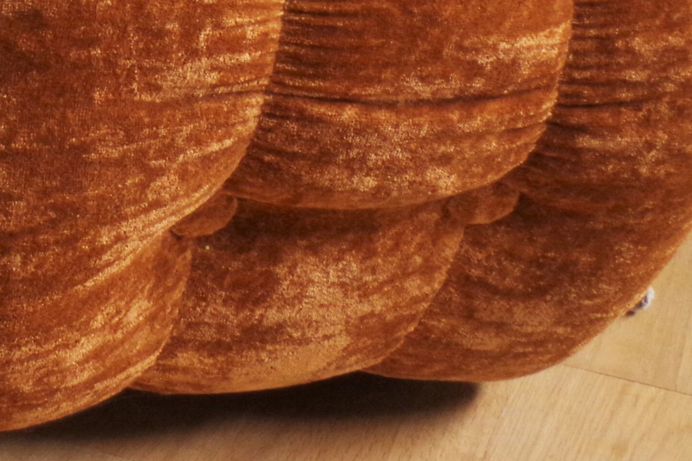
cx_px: -446
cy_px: -447
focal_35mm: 113
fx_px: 2172
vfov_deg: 11.1
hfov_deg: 16.0
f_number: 3.5
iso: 800
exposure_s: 1/50
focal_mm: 18
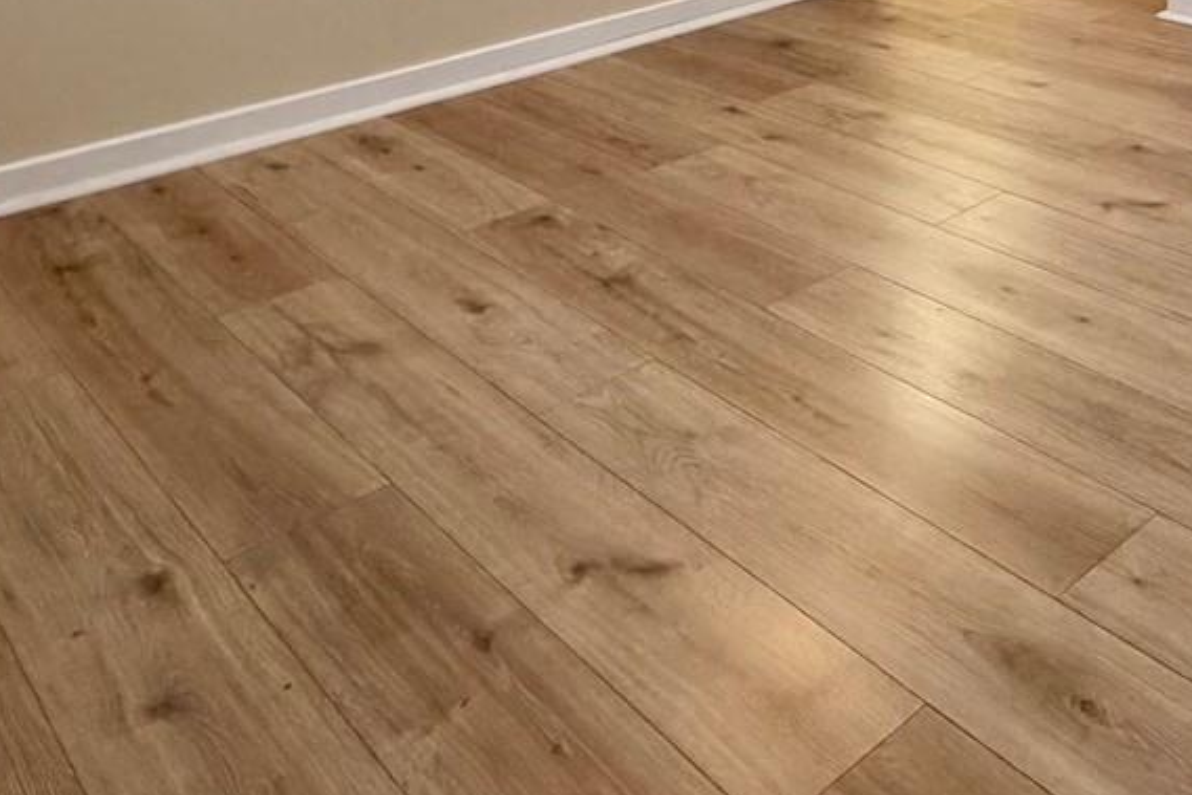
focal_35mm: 41
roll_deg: +0.6
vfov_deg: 27.2
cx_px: 913
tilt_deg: -4.3
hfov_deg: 45.5
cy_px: -248
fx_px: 1358
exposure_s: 1/120
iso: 250
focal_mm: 2.22
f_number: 2.2
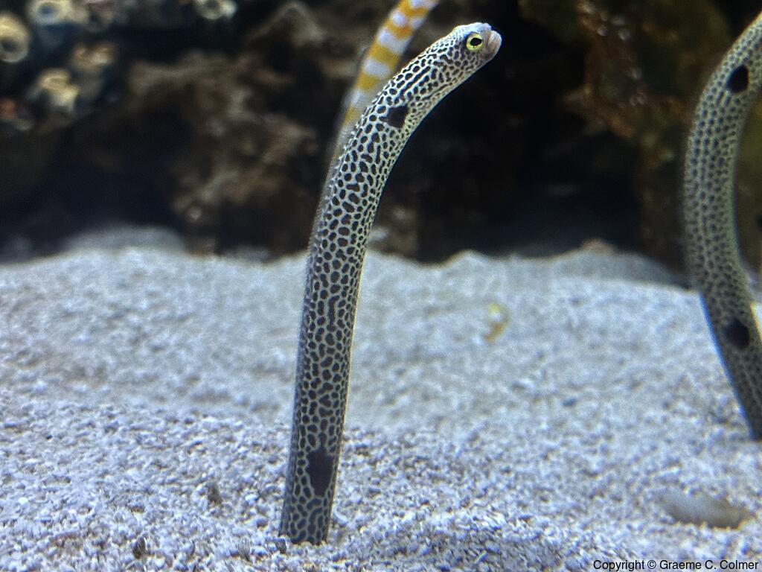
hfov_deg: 39.7
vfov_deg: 30.3
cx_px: 381
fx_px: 1057
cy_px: 286
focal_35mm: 48
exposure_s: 1/40
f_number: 1.78
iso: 320
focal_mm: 6.86
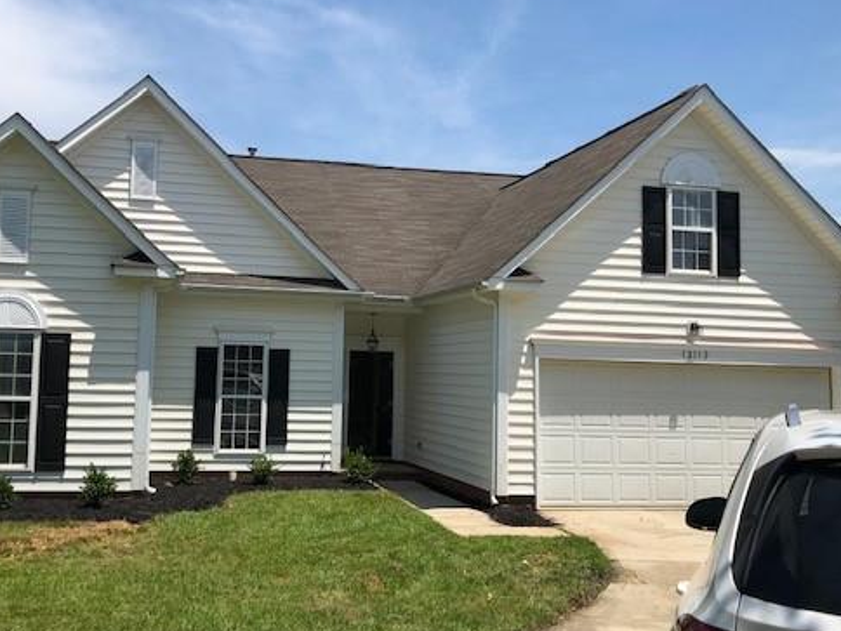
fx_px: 899
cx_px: 346
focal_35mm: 37
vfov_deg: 38.7
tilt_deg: +4.5
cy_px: 306
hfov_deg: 49.9
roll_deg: -1.5
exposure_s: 1/2667
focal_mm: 3.99
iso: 20
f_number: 1.8
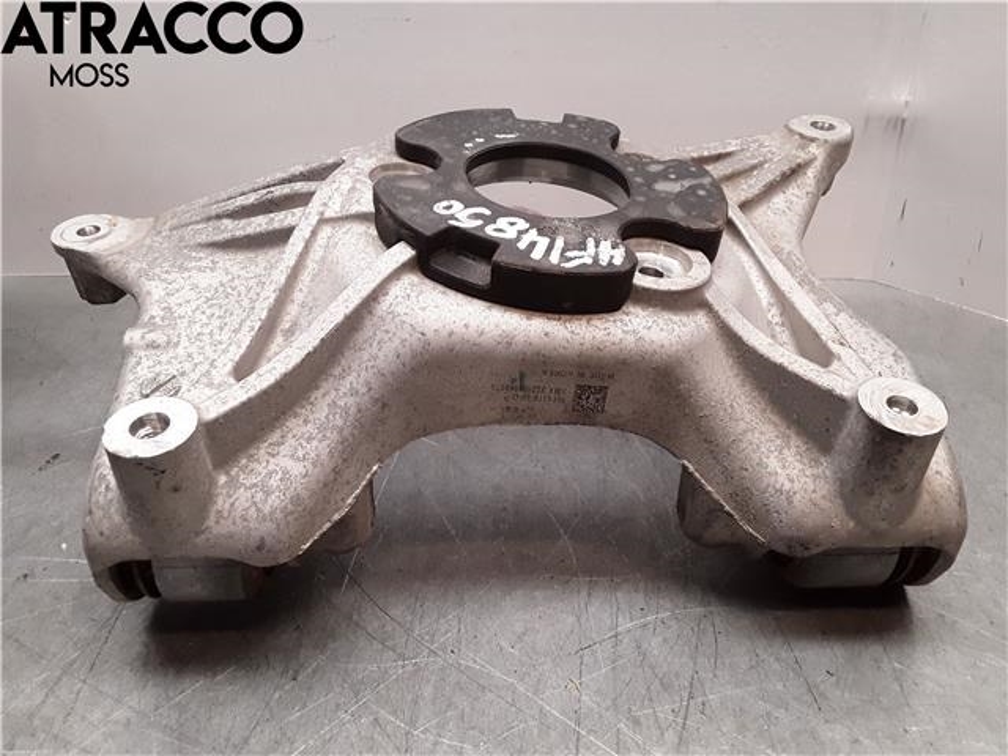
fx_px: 815
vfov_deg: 49.7
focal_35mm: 28
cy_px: 378
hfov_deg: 63.4
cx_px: 504
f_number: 1.9
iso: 80
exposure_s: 1/100
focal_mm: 2.91
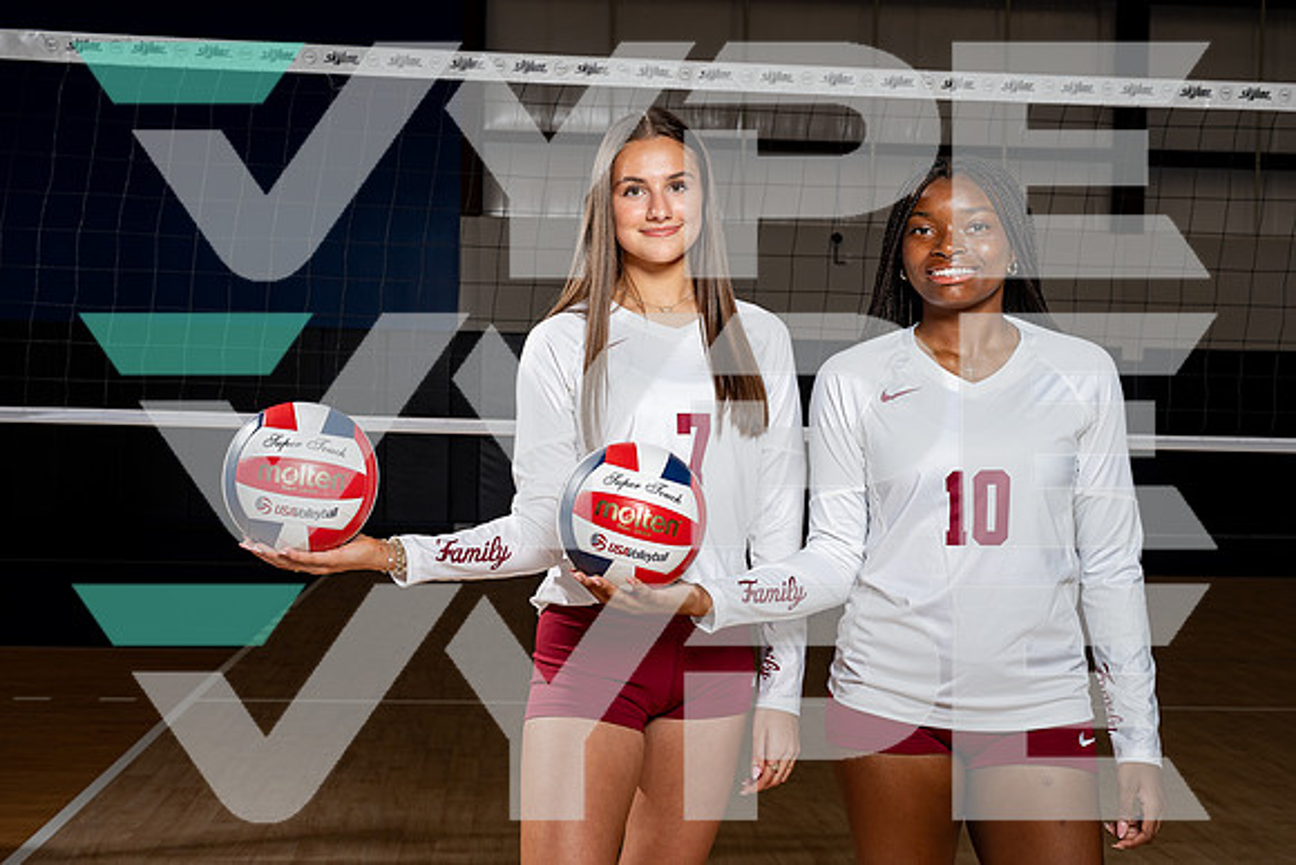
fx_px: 1656
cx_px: 648
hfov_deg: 42.7
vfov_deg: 29.3
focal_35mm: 46
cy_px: 432
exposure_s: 1/250
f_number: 8
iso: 100
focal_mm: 46
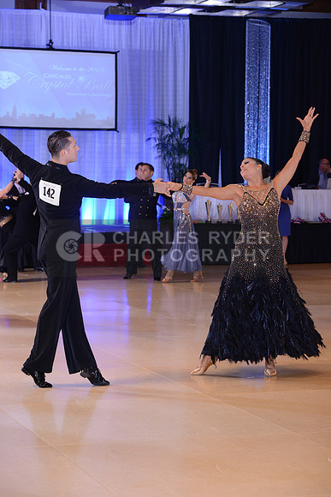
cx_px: 166
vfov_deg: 20.4
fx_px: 1378
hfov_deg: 13.7
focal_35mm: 100
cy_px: 248
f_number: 5.6
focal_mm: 100
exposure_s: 1/250
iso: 1250
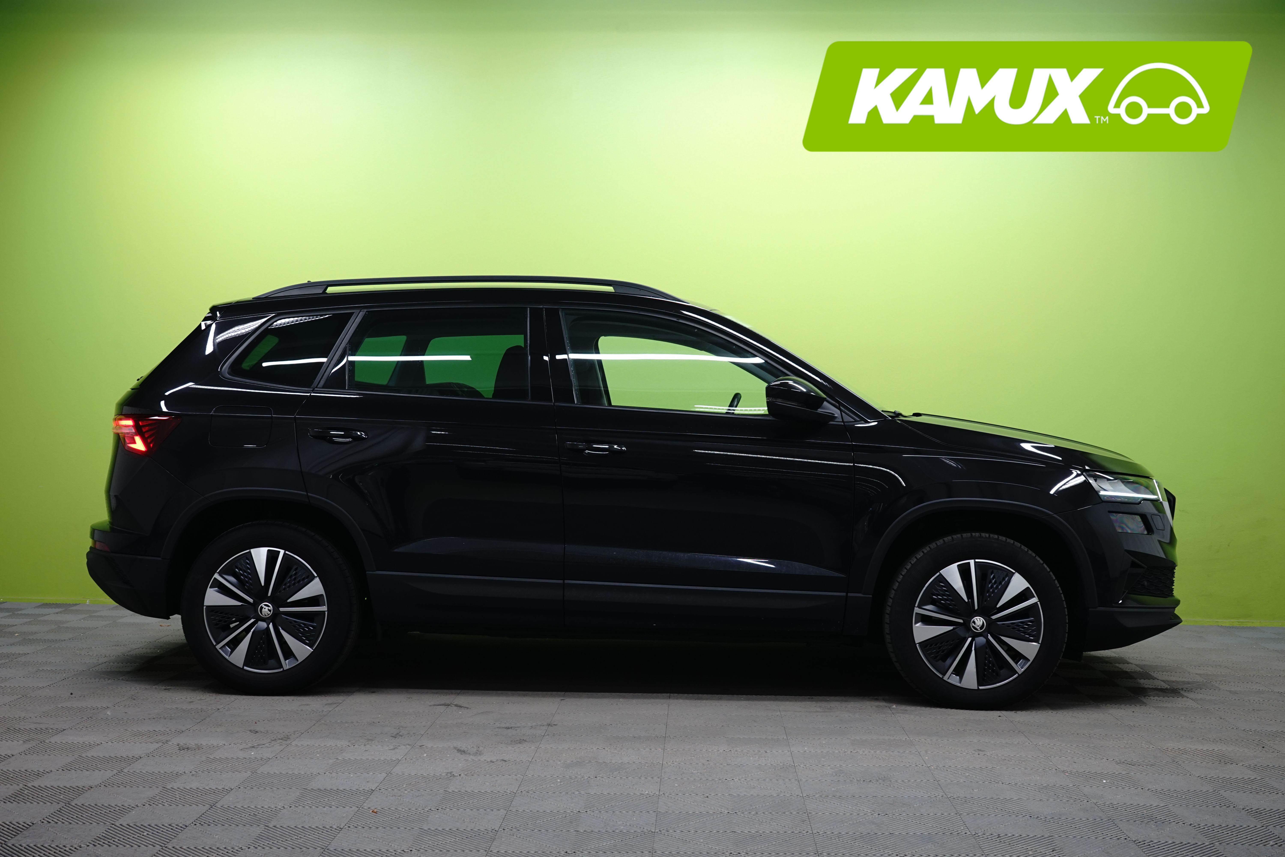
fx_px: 1535
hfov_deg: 45.4
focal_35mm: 43
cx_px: 642
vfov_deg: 31.2
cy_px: 428
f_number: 8
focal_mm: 43
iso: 500
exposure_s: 1/6
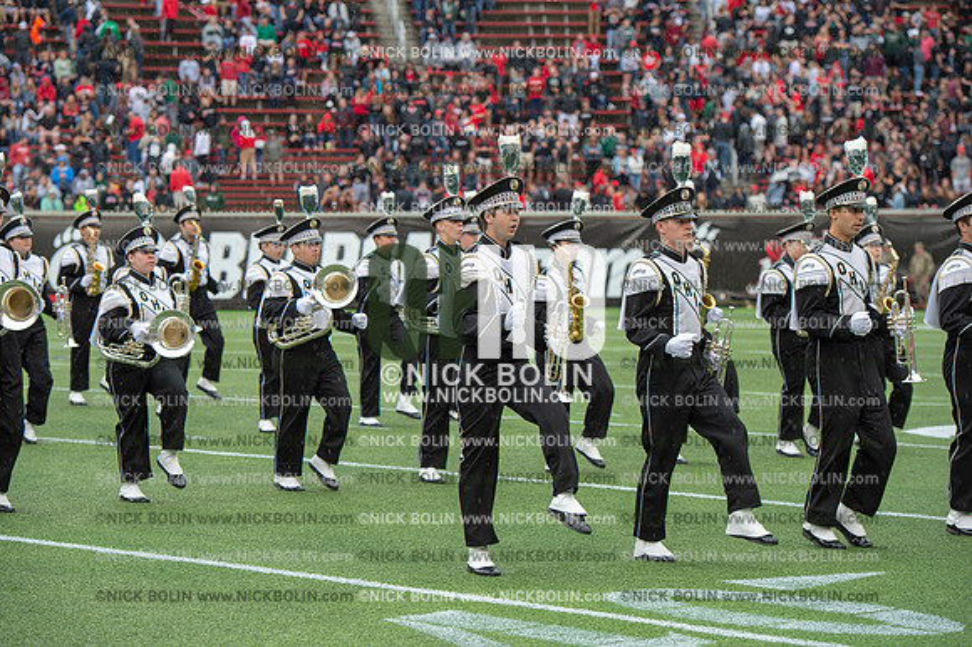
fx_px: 3022
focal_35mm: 112
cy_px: 324
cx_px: 486
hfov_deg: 18.3
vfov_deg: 12.2
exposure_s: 1/500
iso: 400
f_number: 4
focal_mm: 112
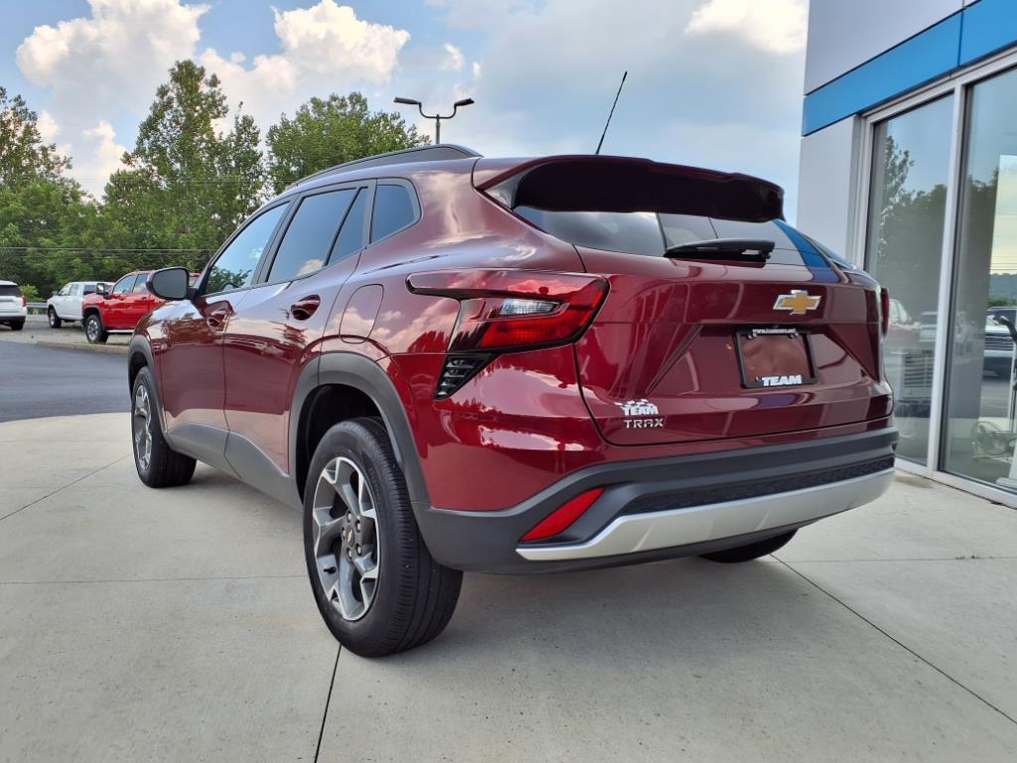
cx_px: 508
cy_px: 382
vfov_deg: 51.4
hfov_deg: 65.3
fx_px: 793
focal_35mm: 27
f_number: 1.9
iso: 40
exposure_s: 1/476
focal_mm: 3.58
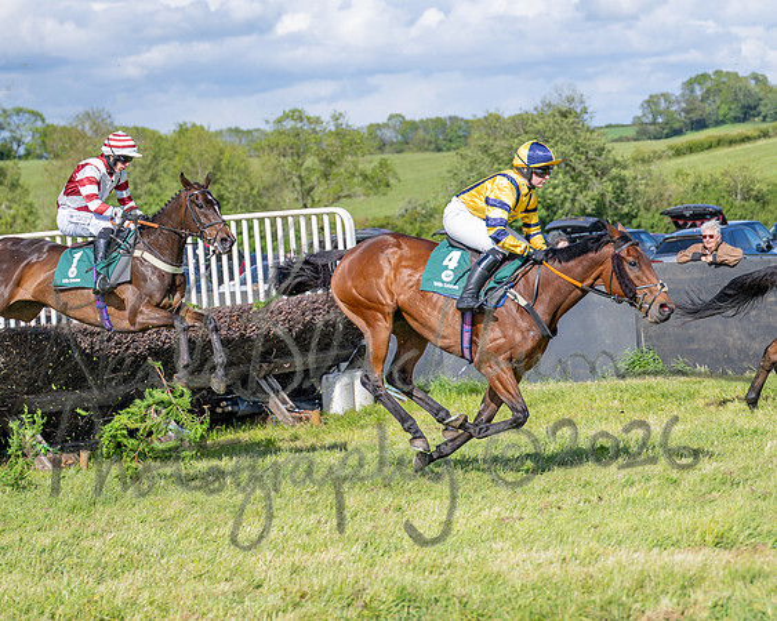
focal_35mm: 128
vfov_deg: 12.0
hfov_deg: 15.0
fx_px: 2949
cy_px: 270
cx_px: 333
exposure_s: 1/1600
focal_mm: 70
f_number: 2.8
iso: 80
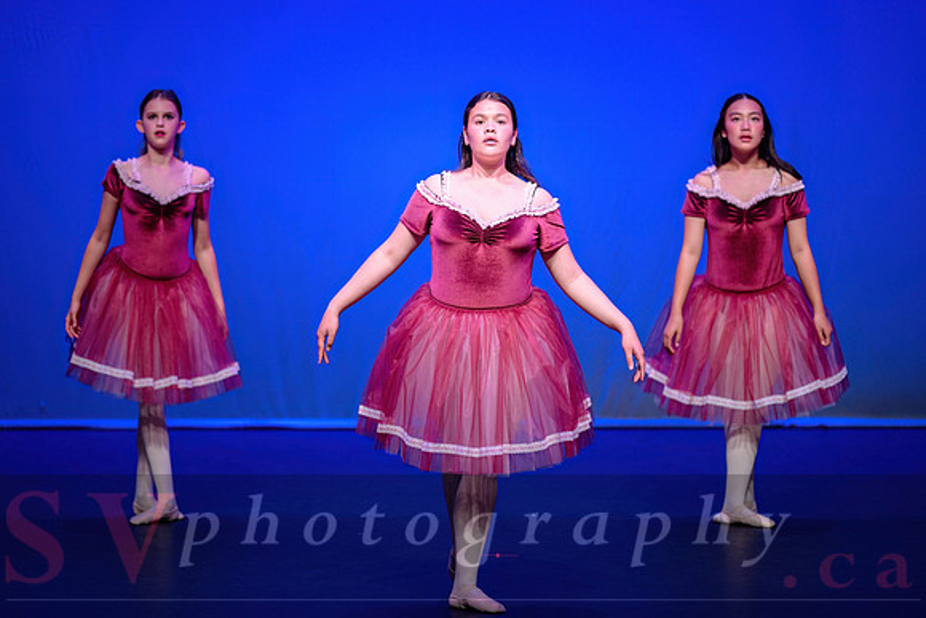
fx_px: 5275
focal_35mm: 205
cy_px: 309
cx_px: 463
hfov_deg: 10.0
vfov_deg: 6.7
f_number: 2.8
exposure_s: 1/400
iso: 1250
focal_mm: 200
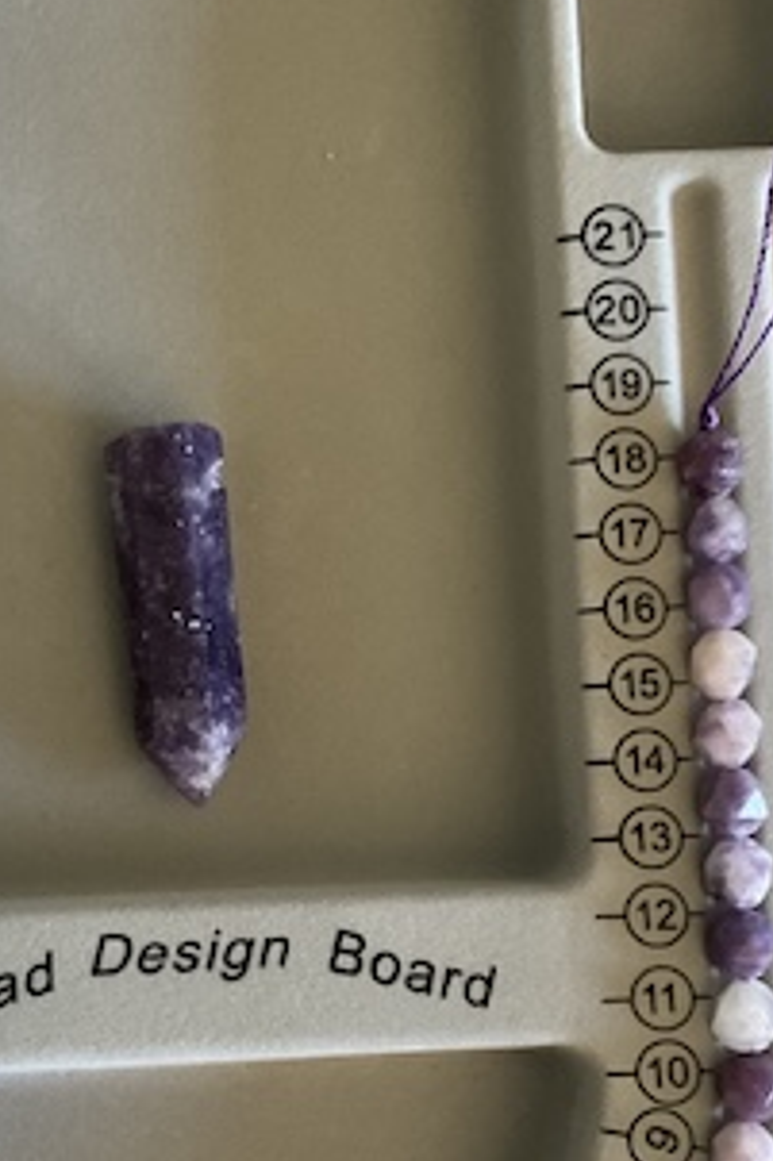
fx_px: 1935
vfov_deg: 33.3
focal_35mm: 60
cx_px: 262
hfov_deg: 22.5
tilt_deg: -84.7
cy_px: 723
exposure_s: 1/40
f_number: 1.8
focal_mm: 3
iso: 250
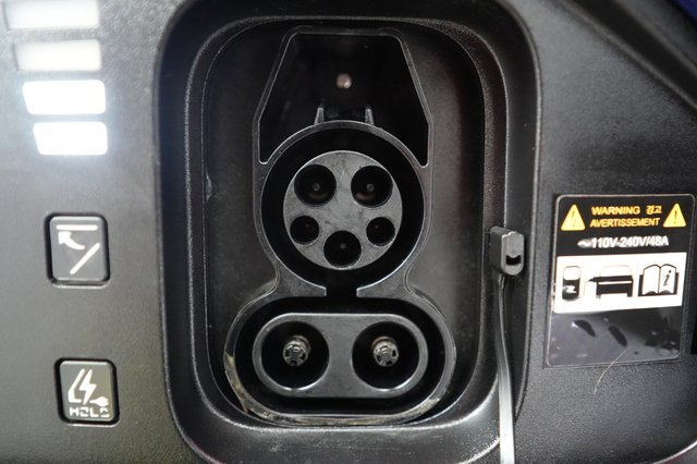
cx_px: 348
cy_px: 232
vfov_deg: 51.2
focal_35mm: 25
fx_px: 484
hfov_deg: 71.5
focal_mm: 25
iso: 8000
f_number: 2.8
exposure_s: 1/60
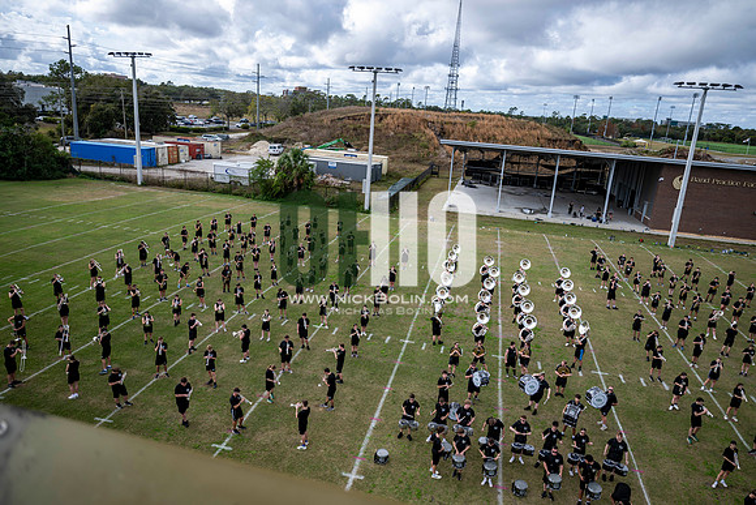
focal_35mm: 24
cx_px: 378
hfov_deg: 73.7
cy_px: 252
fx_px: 504
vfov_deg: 53.2
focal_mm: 24
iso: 100
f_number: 2.8
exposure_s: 1/1250
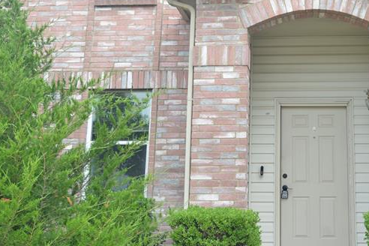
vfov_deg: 26.0
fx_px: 533
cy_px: 106
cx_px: 284
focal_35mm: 52
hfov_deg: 37.1
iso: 200
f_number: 5
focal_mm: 25
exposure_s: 1/320
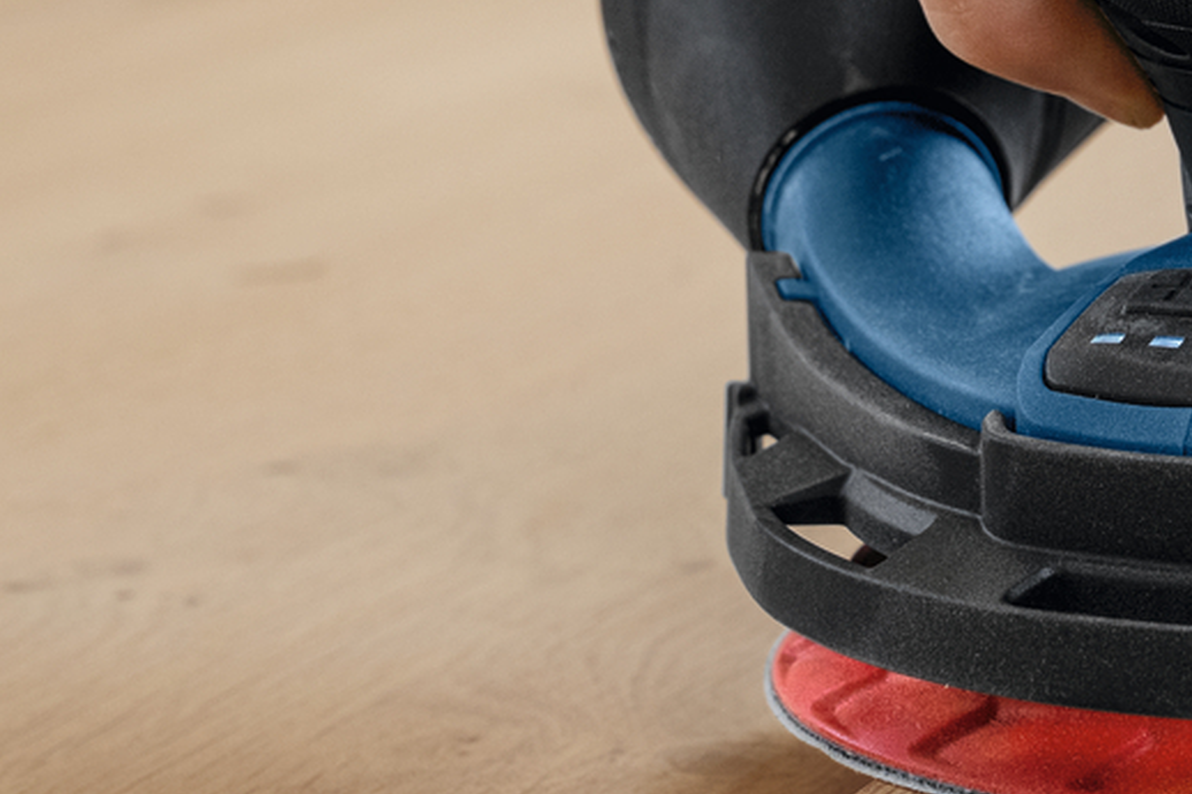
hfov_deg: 10.2
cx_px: 1321
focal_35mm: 200
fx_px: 6620
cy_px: 154
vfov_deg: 6.9
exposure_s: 1/125
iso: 500
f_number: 8
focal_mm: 69
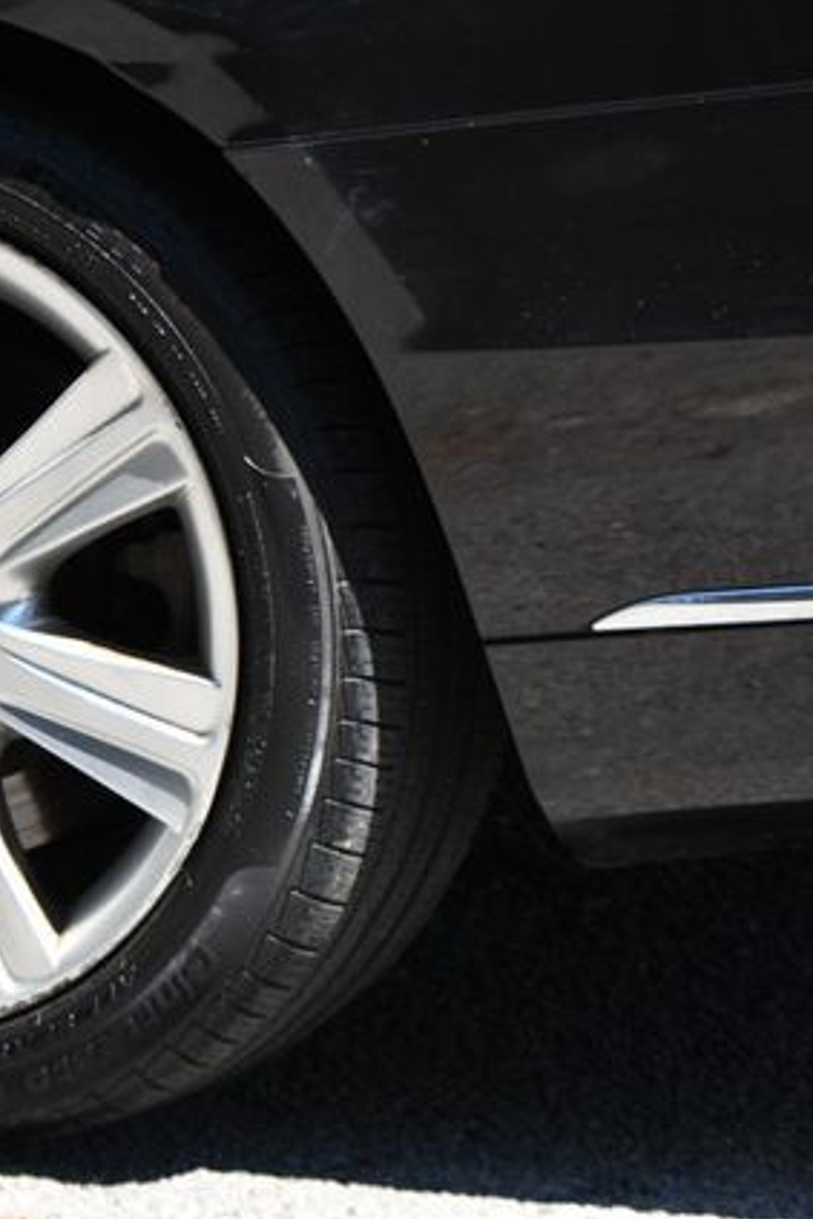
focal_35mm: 249
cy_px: 610
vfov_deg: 8.3
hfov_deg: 5.5
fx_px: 8427
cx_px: -101
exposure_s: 1/250
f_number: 6.3
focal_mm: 110
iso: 200
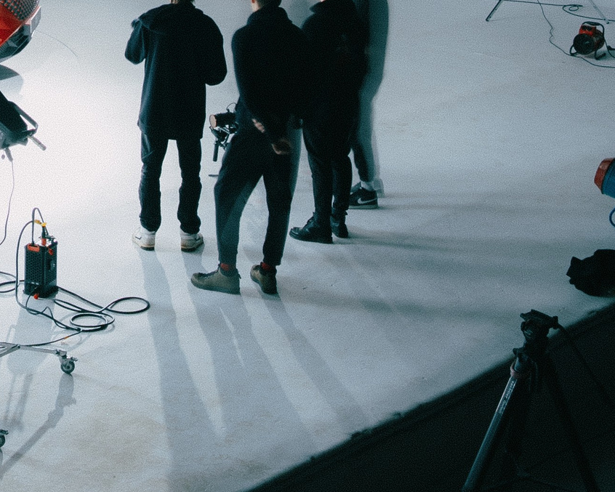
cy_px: -154
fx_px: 1693
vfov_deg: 15.7
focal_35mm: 93
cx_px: 12
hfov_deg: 20.0
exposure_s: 6
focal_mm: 28
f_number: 10
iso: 50
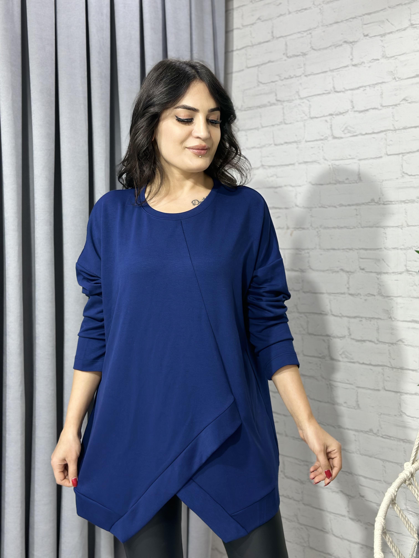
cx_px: 210
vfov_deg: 39.7
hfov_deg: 30.3
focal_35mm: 48
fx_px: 775
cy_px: 279
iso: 80
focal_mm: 6.86
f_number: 1.78
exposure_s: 1/50
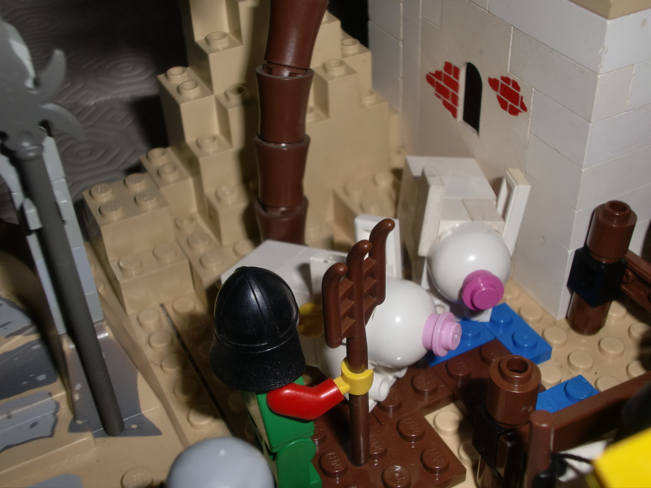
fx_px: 903
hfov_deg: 39.7
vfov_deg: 30.3
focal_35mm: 48
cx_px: 326
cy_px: 244
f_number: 10
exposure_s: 1/60
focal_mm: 7.91
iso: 64
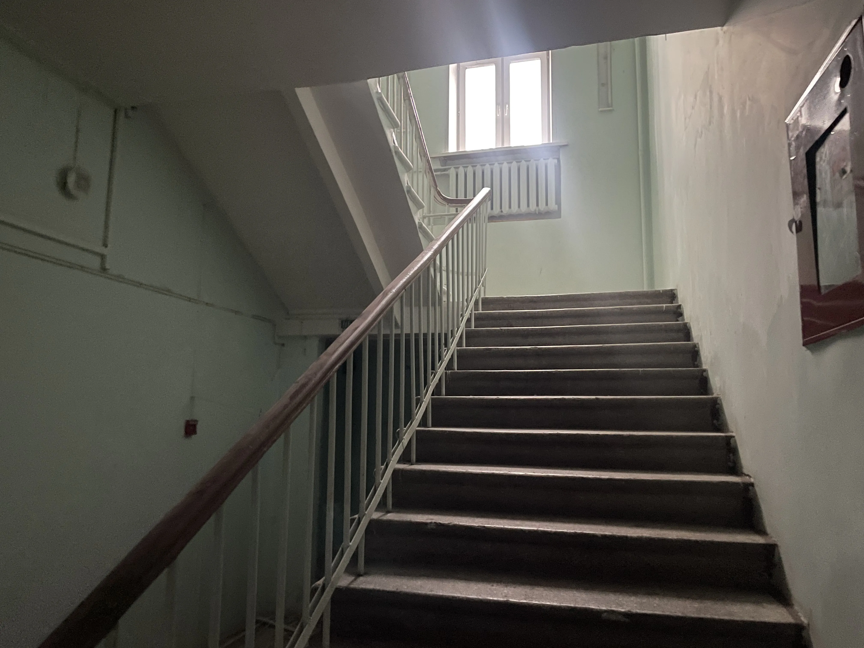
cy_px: 324
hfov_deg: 67.3
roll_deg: +0.9
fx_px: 649
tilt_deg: +5.9
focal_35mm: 26
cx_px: 432
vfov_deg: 53.1
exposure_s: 1/13
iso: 500
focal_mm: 4.2
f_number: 1.6
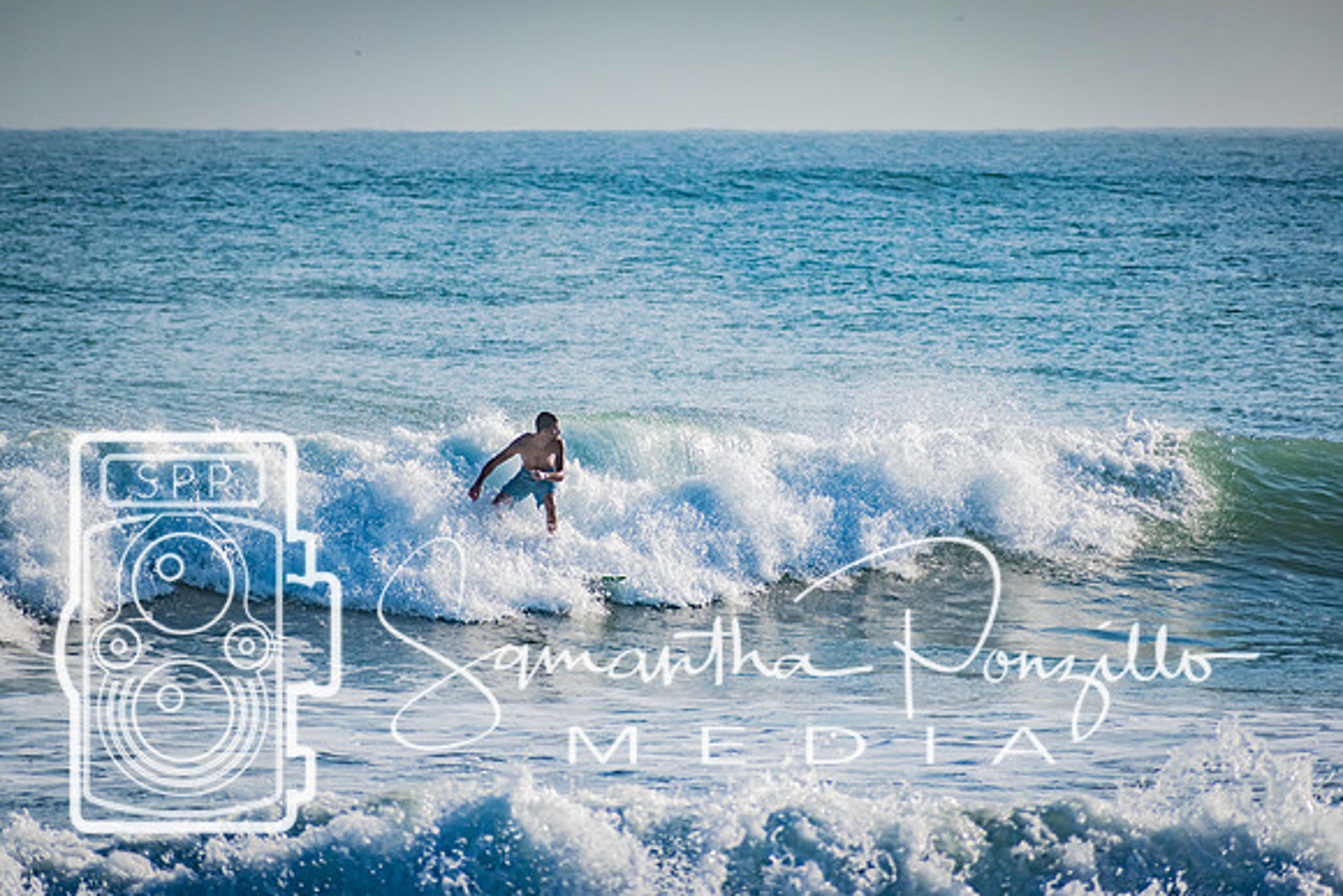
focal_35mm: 461
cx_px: 672
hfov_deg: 4.5
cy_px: 448
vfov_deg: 3.0
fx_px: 17186
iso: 250
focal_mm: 300
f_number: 6.3
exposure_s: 1/2000
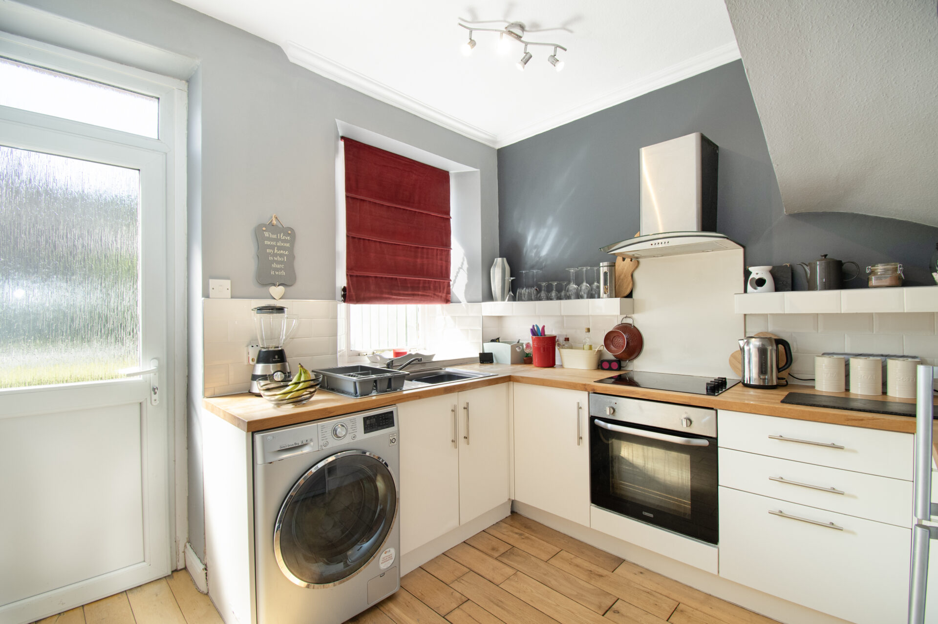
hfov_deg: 100.4
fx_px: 391
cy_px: 312
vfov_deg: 77.3
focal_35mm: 15
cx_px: 469
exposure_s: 1/5
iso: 320
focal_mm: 10
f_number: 8
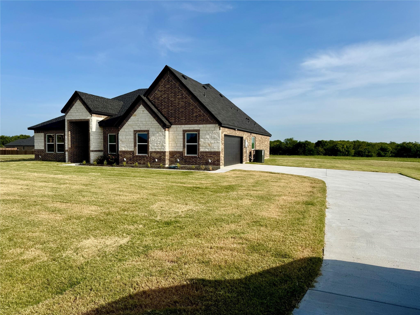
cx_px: 210
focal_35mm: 24
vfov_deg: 56.8
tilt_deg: -3.7
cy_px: 158
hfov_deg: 71.6
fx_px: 291
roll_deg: -0.5
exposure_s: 1/5348
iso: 80
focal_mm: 6.76
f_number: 1.78
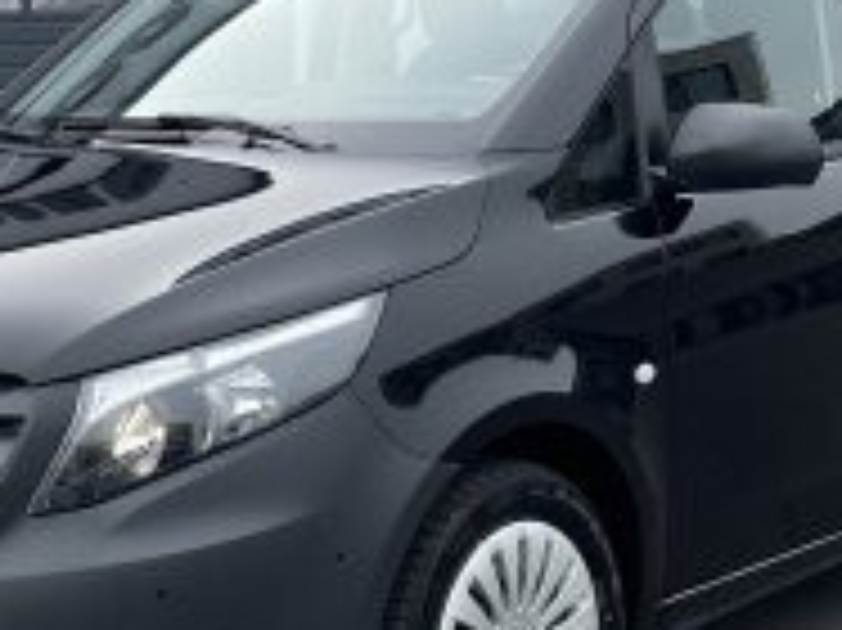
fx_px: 2163
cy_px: 117
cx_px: 410
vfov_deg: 16.4
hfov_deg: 22.0
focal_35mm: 89
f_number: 1.6
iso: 32
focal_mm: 4.2
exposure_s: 1/849
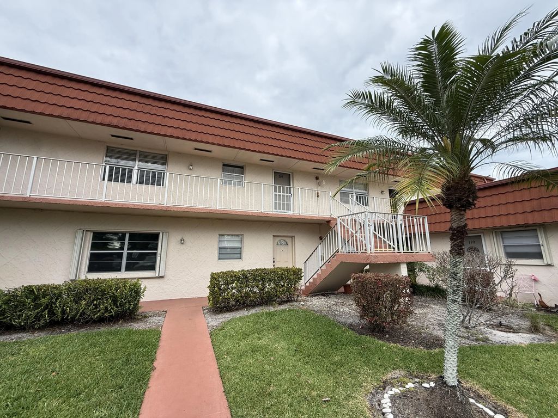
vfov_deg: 85.7
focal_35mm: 14
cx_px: 279
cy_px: 209
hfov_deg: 102.1
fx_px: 226
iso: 50
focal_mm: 2.22
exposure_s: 1/928
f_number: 2.2
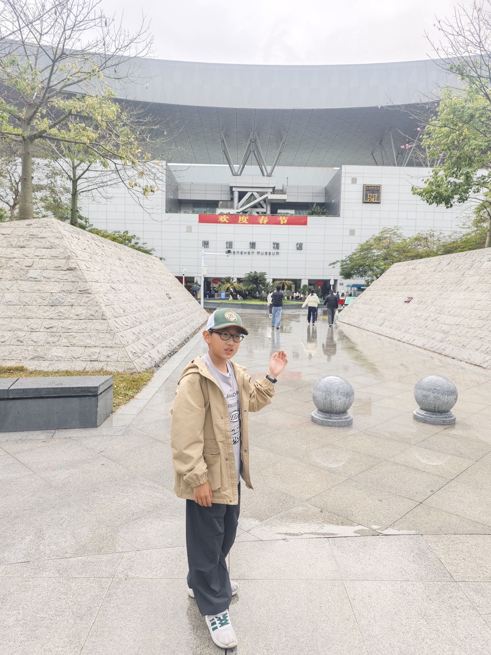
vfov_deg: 73.9
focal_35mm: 23
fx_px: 435
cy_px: 328
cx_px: 246
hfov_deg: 58.9
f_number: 1.42
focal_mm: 6.68
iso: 50
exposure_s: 1/101
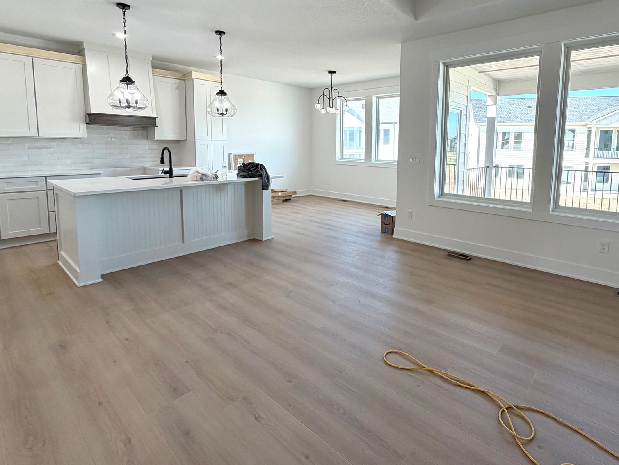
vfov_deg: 67.7
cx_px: 344
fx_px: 340
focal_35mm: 19
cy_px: 176
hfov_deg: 84.3
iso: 80
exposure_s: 1/120
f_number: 2.2
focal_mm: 2.22
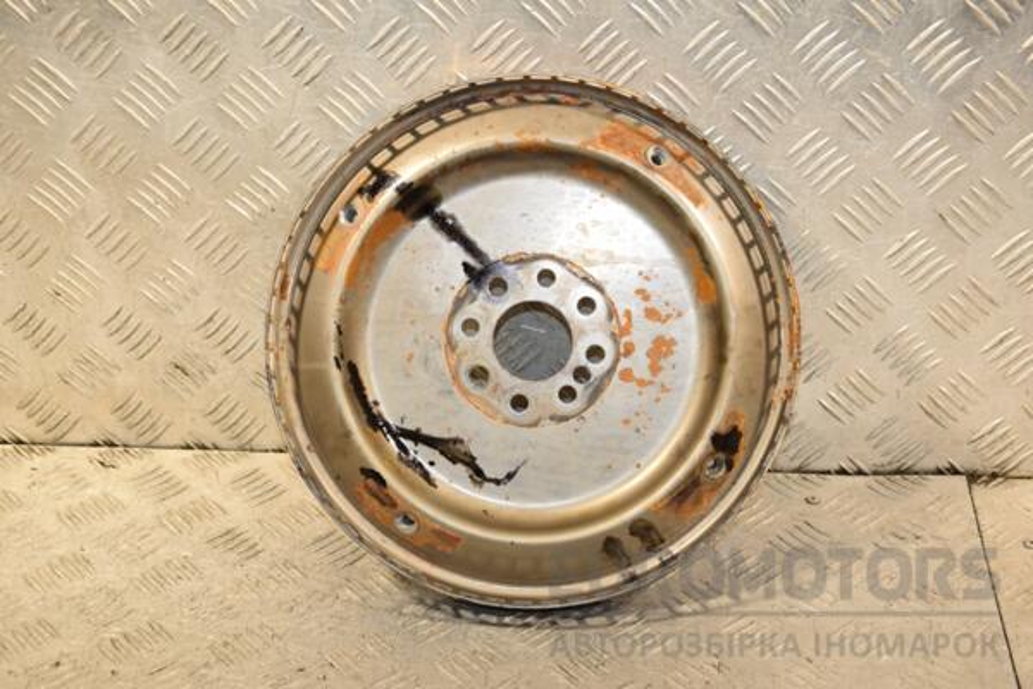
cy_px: 344
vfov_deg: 21.6
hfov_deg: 31.9
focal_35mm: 63
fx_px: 1808
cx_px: 516
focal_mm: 42
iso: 800
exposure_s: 1/200
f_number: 5.6
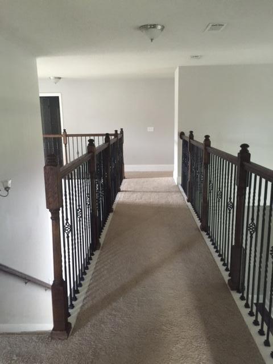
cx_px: 136
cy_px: 182
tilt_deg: -10.2
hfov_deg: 48.2
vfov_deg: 61.7
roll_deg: +2.2
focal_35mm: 29
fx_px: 305
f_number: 2.2
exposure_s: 1/4
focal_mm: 4.15
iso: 80
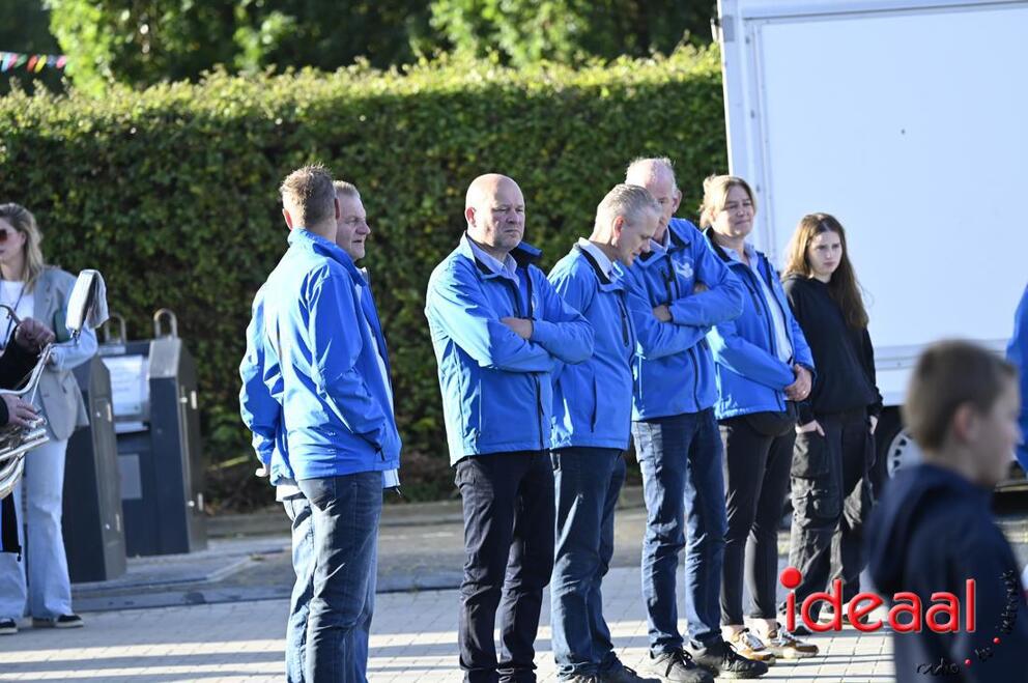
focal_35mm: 220
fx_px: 6275
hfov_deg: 9.4
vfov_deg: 6.2
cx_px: 514
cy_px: 342
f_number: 5
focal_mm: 220
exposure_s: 1/400
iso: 400
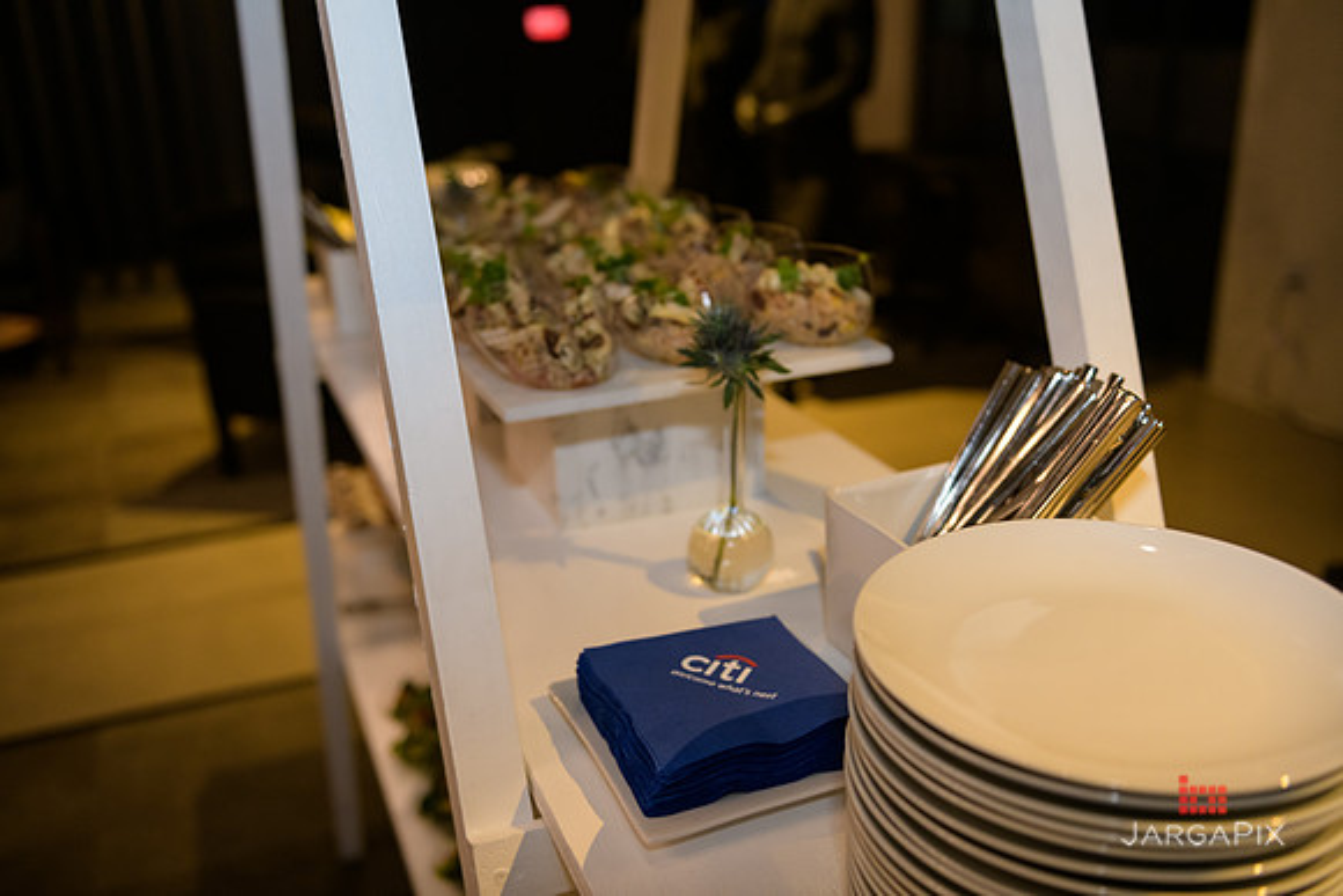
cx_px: 672
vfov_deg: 37.9
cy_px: 448
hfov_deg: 54.4
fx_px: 1306
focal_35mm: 35
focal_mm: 35
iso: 1600
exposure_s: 1/125
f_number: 3.2
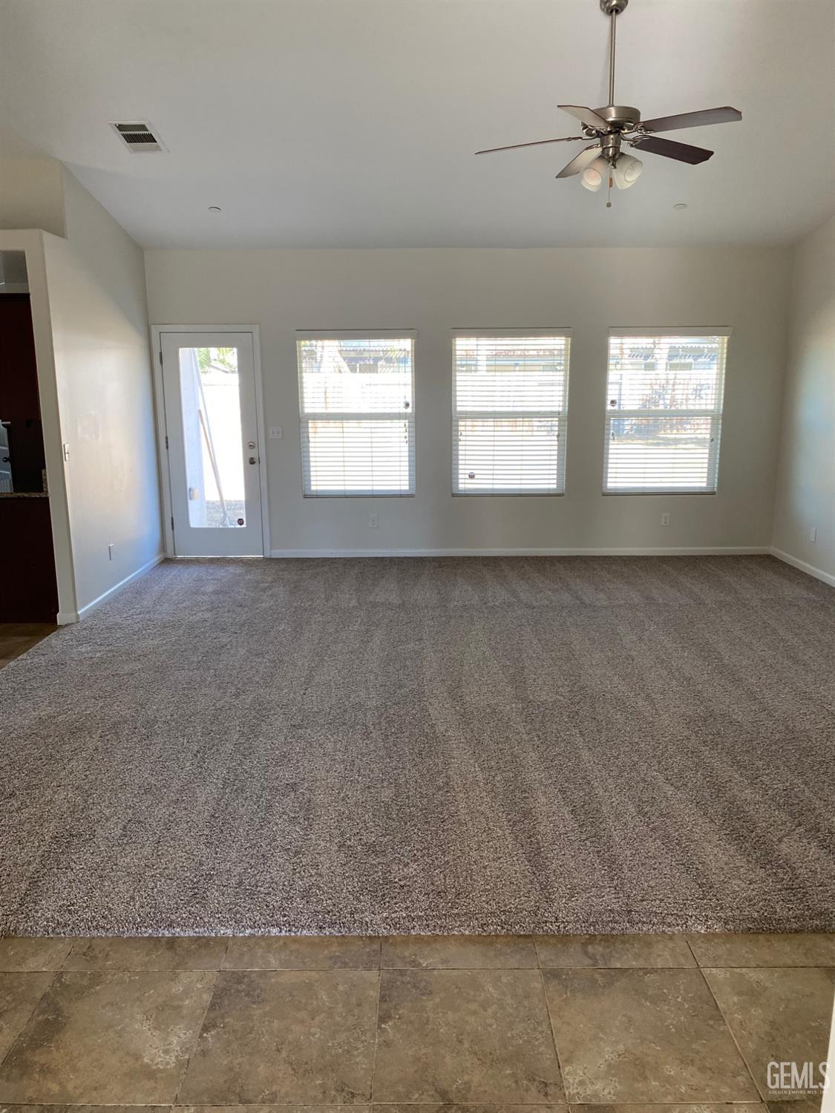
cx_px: 418
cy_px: 556
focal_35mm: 26
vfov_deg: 67.3
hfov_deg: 53.1
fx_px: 836
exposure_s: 1/121
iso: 125
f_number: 1.8
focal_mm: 4.25
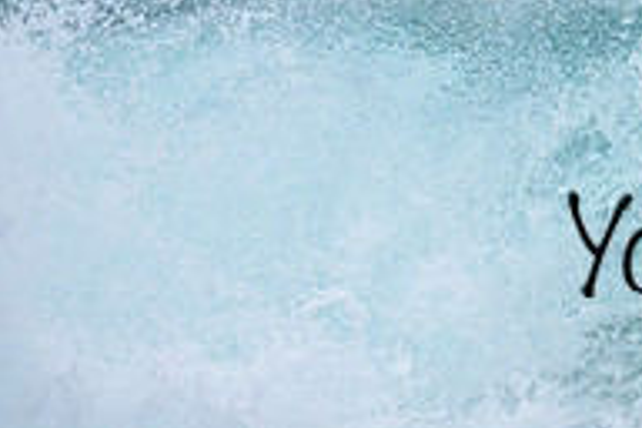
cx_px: 1276
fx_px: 59220
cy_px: 188
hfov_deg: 0.6
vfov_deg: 0.4
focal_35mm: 3321
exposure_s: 1/2000
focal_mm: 800
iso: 450
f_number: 6.3
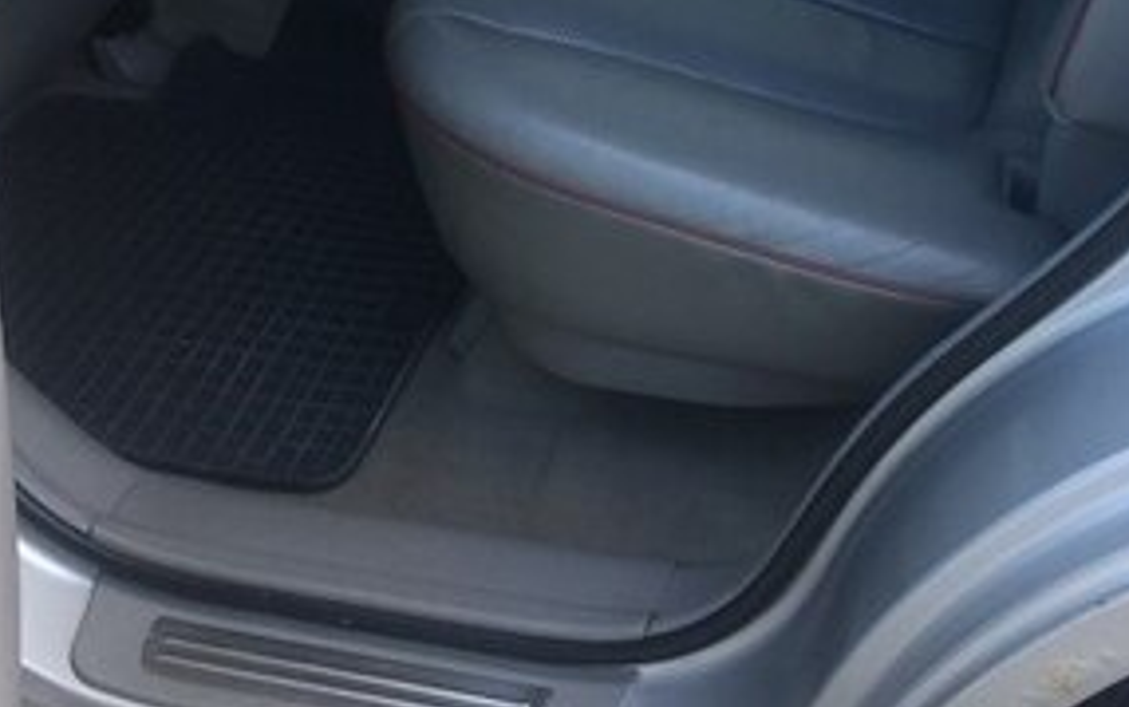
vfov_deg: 17.4
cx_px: 683
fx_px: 2185
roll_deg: +1.3
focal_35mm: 71
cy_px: -172
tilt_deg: -24.4
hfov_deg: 28.9
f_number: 2.2
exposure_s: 1/105
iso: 32
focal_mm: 4.15
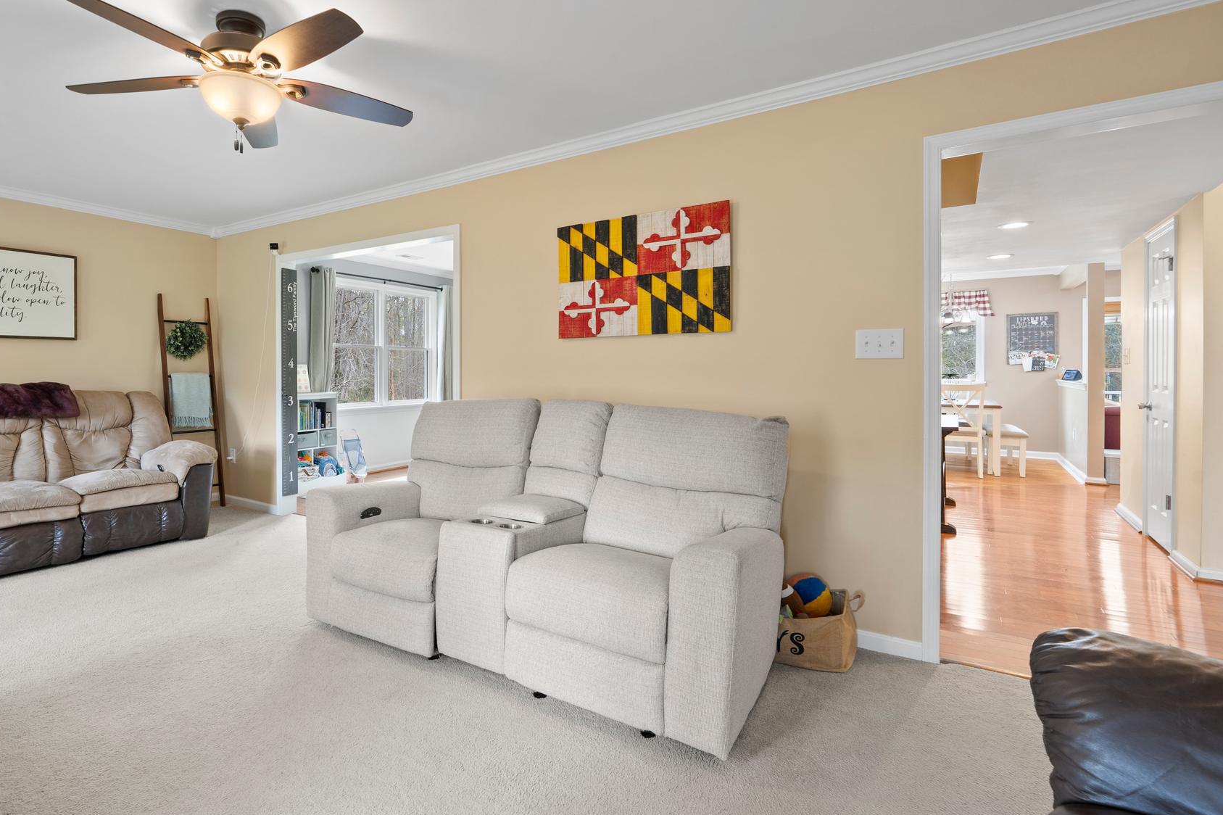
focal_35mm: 17
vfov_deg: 70.2
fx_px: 577
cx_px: 481
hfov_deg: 91.9
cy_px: 367
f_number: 7.1
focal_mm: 14
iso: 250
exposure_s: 1/1.67
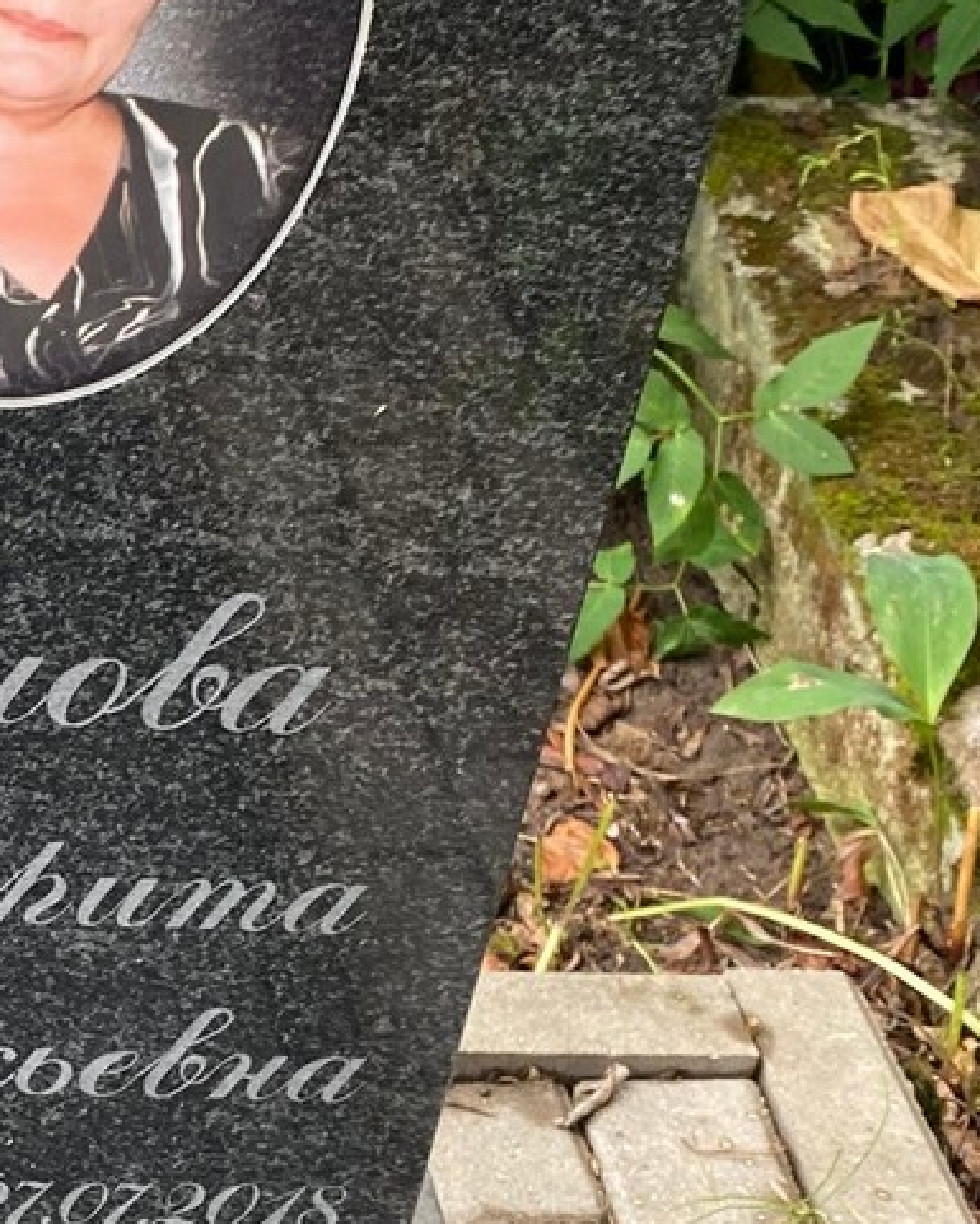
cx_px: -59
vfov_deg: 25.0
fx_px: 2755
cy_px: 735
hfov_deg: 19.4
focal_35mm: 76
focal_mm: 4.25
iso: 64
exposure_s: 1/122
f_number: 1.8
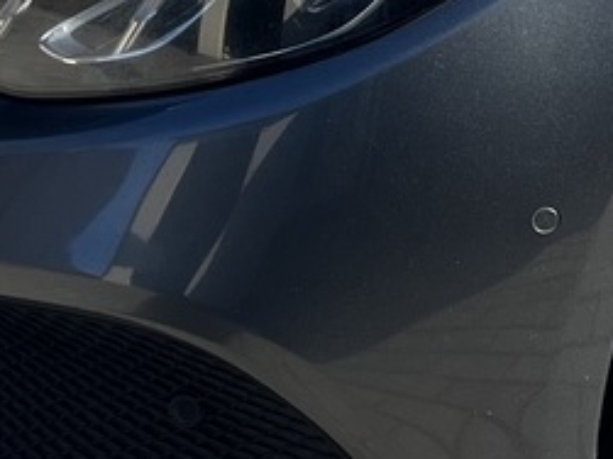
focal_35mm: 166
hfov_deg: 10.5
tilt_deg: -12.8
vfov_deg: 8.7
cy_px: -293
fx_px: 2938
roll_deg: -1.0
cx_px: 1382
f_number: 1.6
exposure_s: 1/2309
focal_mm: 5.1
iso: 50
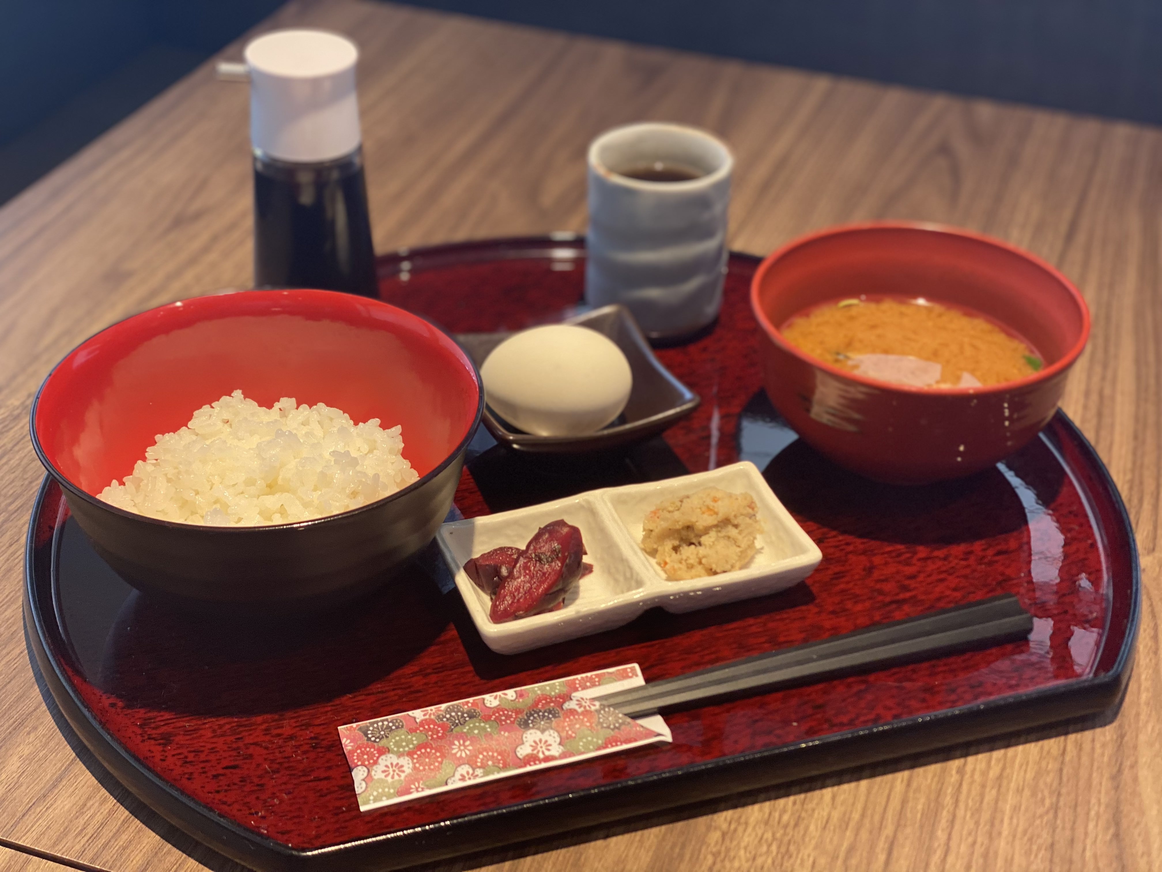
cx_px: 581
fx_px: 1746
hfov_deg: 36.8
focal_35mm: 52
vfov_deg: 28.0
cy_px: 436
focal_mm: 6
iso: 50
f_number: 2
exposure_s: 1/122
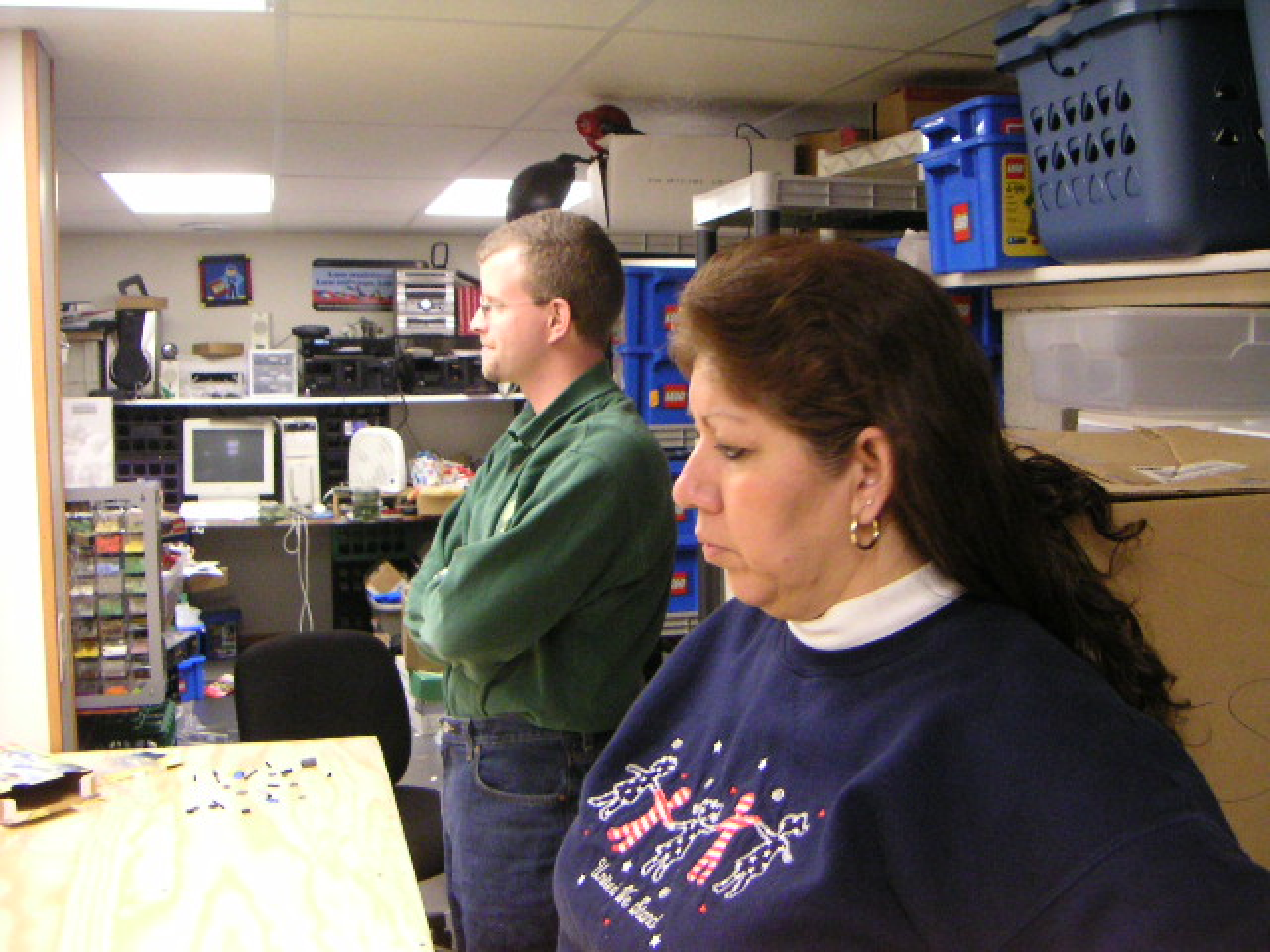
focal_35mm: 37
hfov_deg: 50.1
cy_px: 476
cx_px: 635
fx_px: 1357
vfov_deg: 38.7
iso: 400
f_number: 2.8
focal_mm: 4.8
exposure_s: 1/45
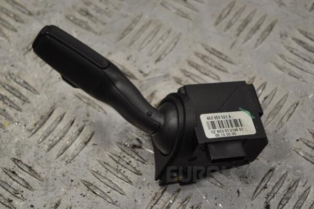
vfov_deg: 16.6
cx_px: 157
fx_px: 720
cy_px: 104
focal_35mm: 82
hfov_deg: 24.6
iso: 400
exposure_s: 1/125
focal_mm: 55
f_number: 5.6
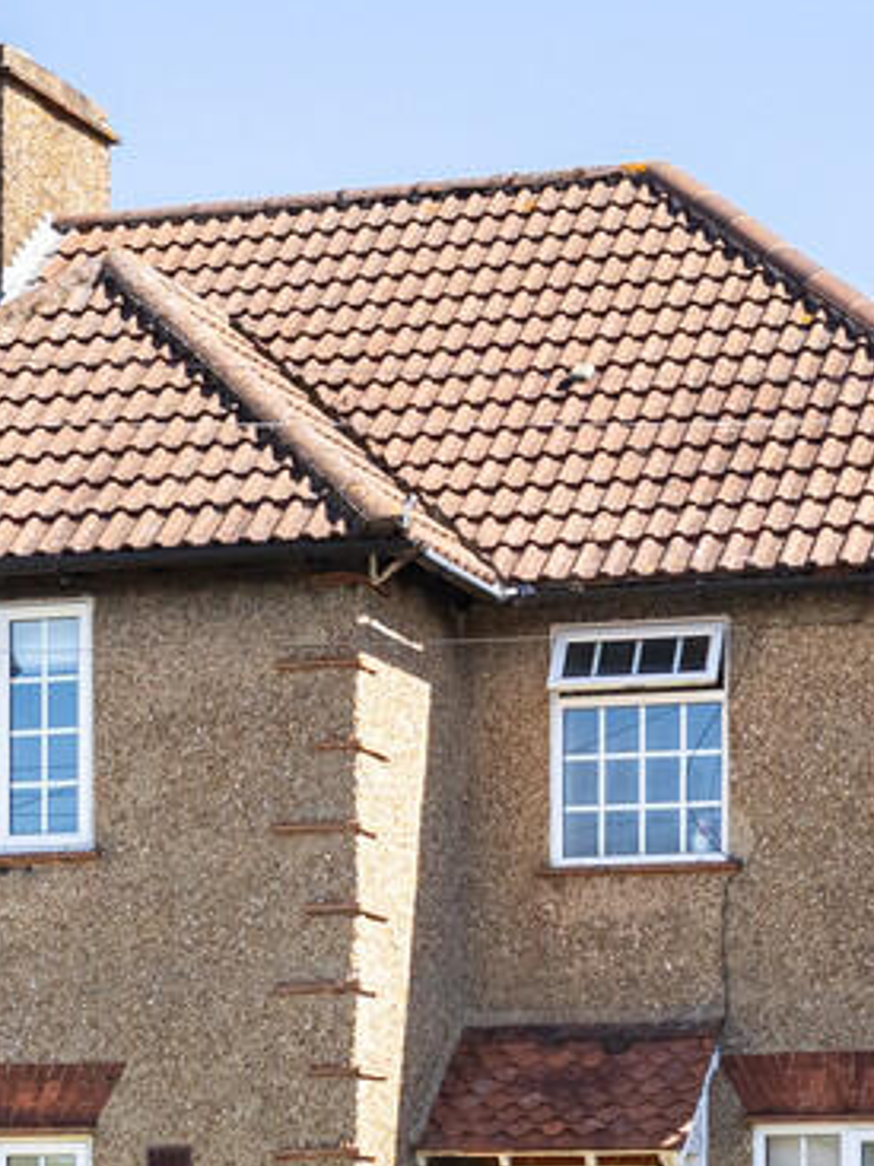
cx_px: 213
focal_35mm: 94
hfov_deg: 15.6
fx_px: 3166
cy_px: 998
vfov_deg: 20.5
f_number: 7.1
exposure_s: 1/1600
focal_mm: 35
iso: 1600
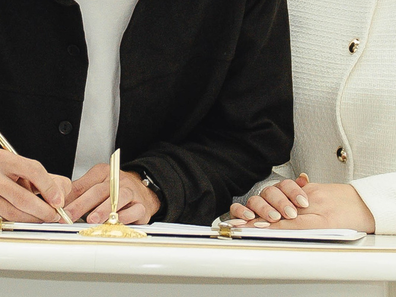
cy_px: -44
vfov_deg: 6.2
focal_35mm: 240
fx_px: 2746
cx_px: 113
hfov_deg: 8.2
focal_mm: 32
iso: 1000
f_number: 2.8
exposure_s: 1/250
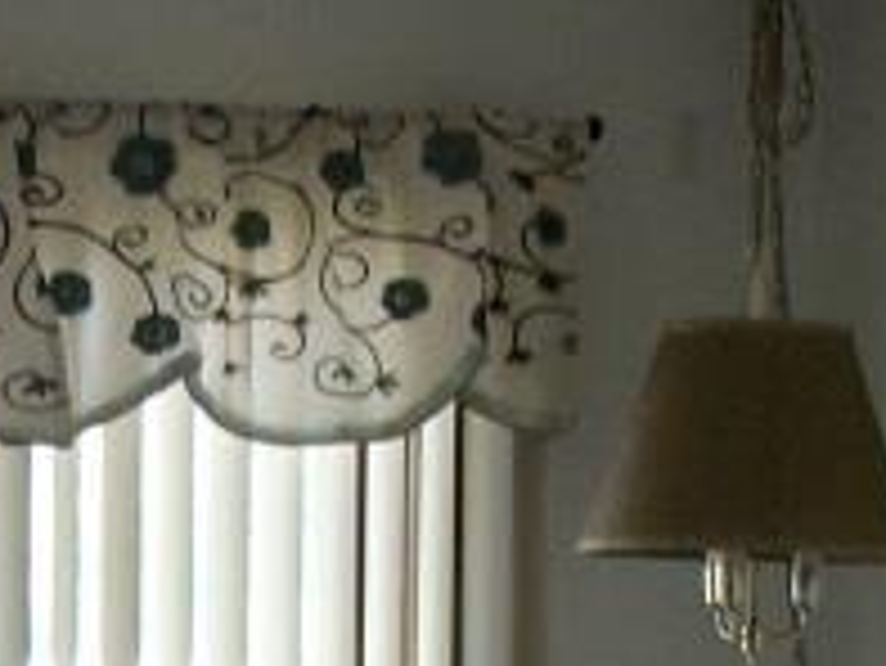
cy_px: 1328
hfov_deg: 9.5
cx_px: 81
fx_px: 5327
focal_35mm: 208
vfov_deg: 6.9
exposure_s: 1/40
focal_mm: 5.7
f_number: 2.9
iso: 80
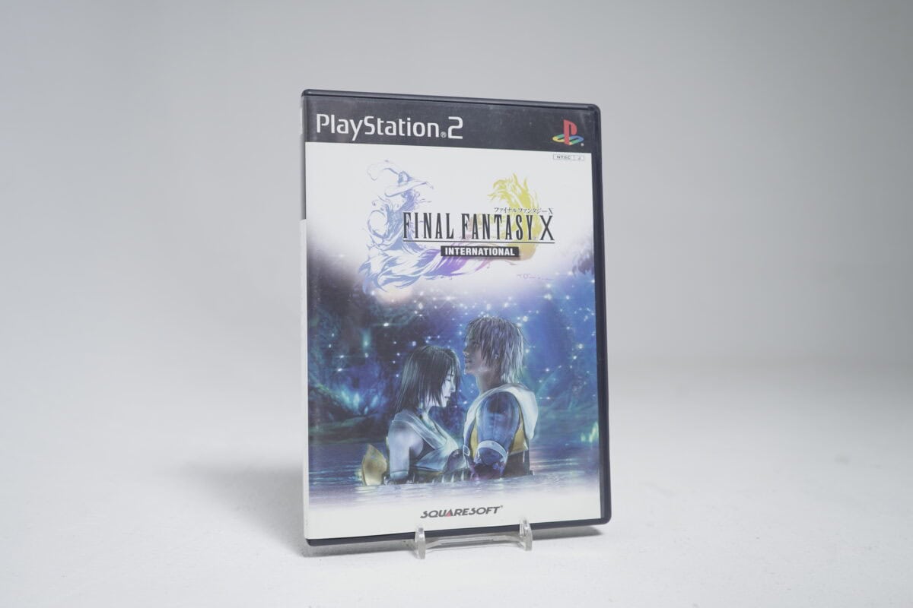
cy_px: 304
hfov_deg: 57.2
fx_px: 837
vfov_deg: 40.0
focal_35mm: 33
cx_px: 456
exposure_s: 1/25
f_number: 5.6
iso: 640
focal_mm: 33
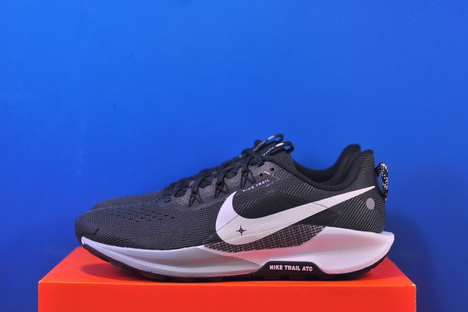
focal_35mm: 76
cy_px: 156
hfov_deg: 26.6
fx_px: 988
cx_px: 235
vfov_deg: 18.0
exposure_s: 1/320
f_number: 2.5
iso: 250
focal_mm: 50
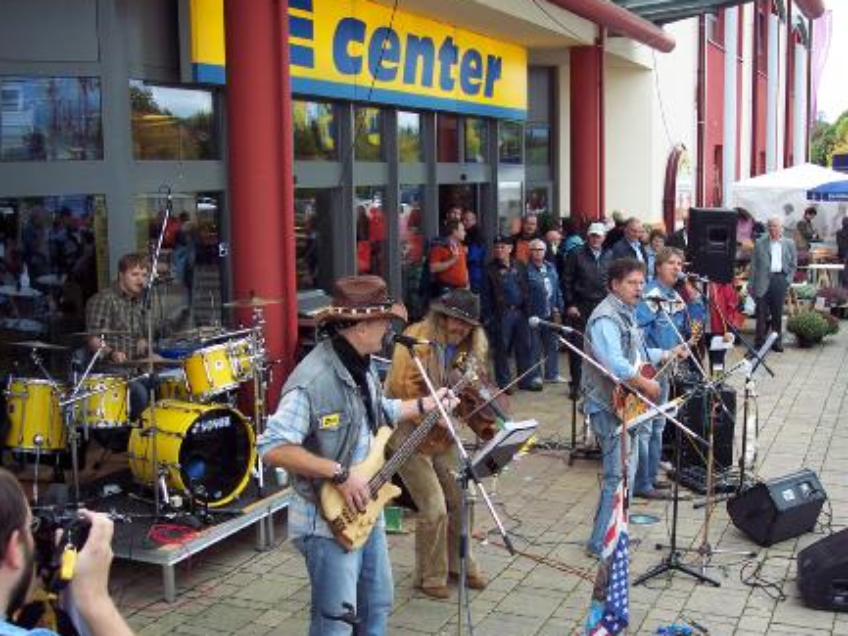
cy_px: 357
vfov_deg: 32.2
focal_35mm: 45
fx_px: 1103
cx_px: 429
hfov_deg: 42.1
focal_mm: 8
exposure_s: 1/250
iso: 100
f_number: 3.4
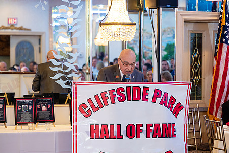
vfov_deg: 12.3
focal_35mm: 111
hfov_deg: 18.4
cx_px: 127
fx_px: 706
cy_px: 84
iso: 1250
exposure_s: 1/125
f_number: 3.2
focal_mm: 83
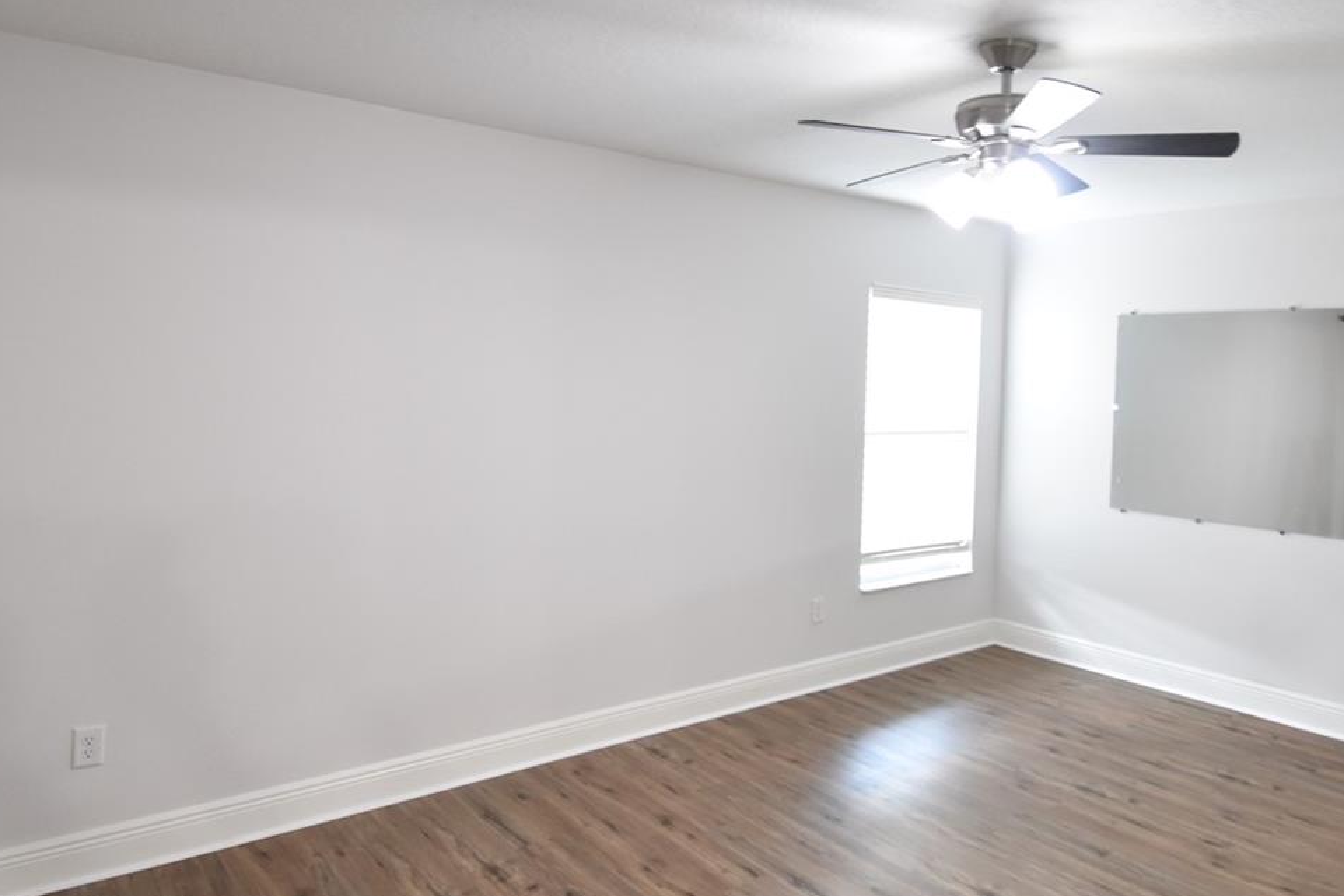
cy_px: 409
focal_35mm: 25
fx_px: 933
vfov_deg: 51.2
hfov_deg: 70.7
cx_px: 809
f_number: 3.5
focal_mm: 10
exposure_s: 1/15
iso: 800
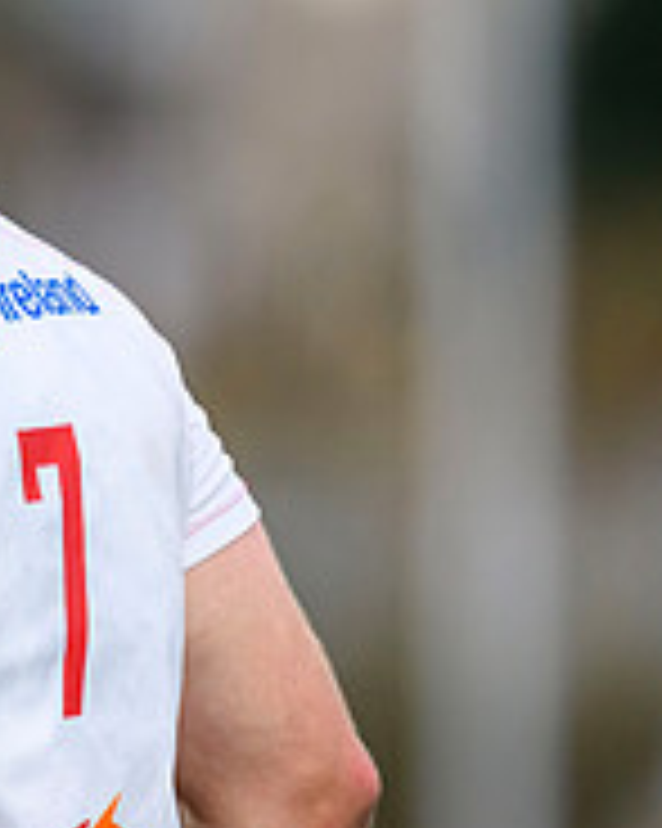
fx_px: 45444
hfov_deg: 0.8
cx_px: -437
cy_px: 404
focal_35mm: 1854
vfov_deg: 1.0
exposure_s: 1/1250
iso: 2000
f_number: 4
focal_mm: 560
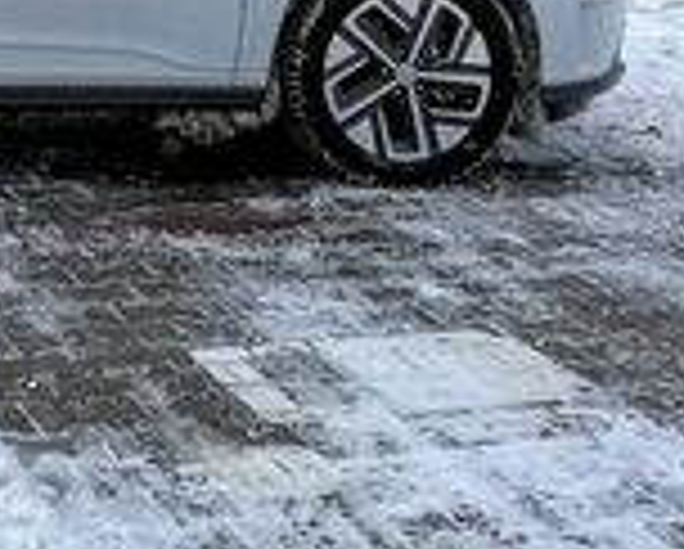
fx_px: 2230
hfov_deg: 16.6
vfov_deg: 13.2
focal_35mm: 110
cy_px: -302
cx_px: -180
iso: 50
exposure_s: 1/100
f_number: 1.8
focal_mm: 5.3
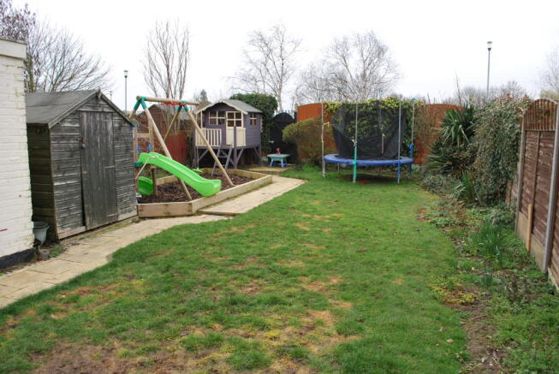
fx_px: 420
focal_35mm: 27
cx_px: 280
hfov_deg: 67.3
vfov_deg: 48.0
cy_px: 187
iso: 180
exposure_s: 1/125
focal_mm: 18
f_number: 5.6
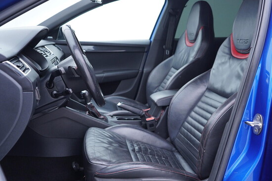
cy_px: 90
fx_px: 272
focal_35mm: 36
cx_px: 136
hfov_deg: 53.1
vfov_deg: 36.9
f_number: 2.8
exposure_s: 1/40
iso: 250
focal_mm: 24
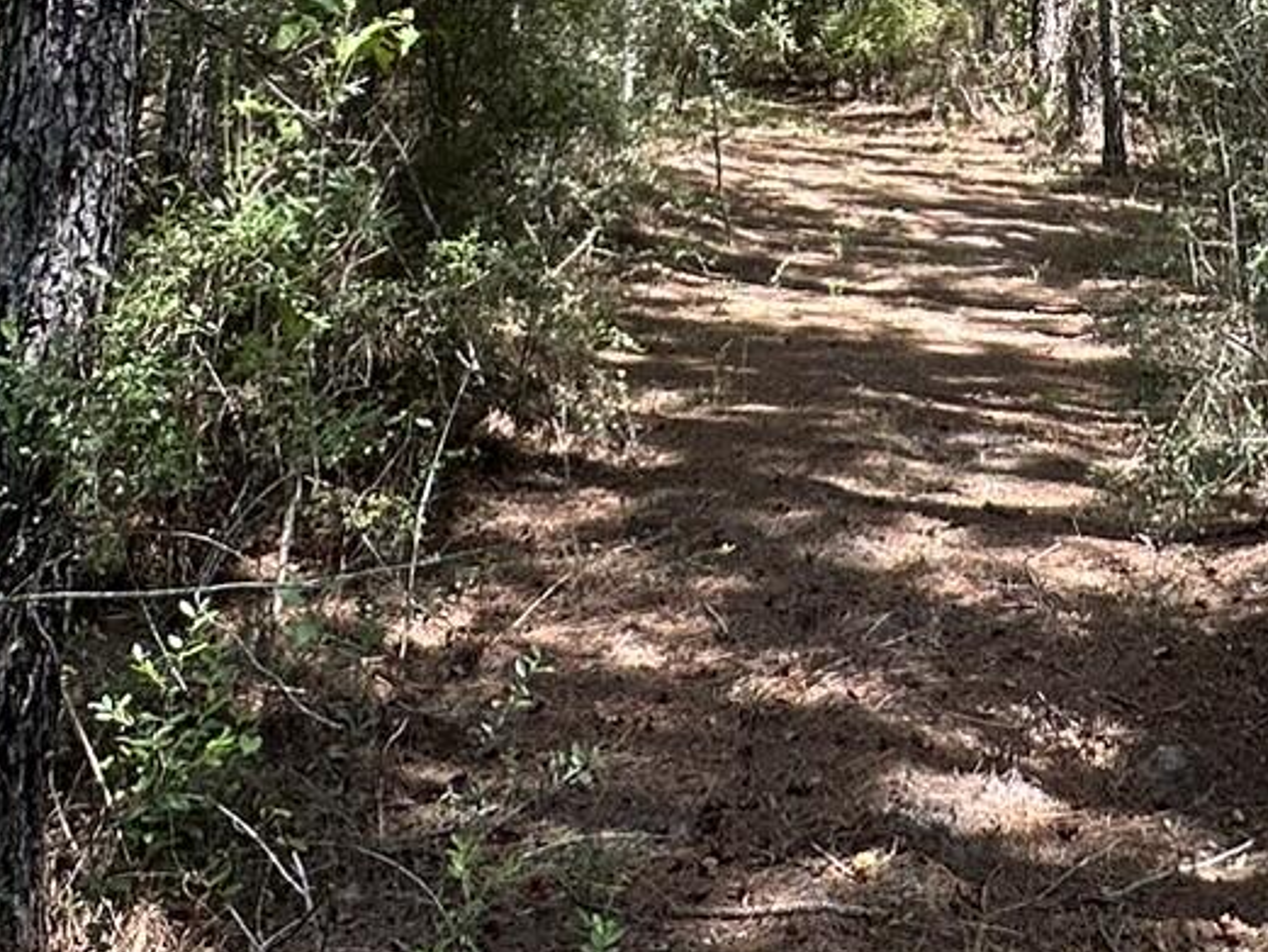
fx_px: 2015
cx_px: 1061
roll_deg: +0.7
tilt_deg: +13.7
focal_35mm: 55
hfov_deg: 33.6
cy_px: -614
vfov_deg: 20.9
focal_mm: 2.22
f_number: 2.2
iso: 40
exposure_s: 1/226
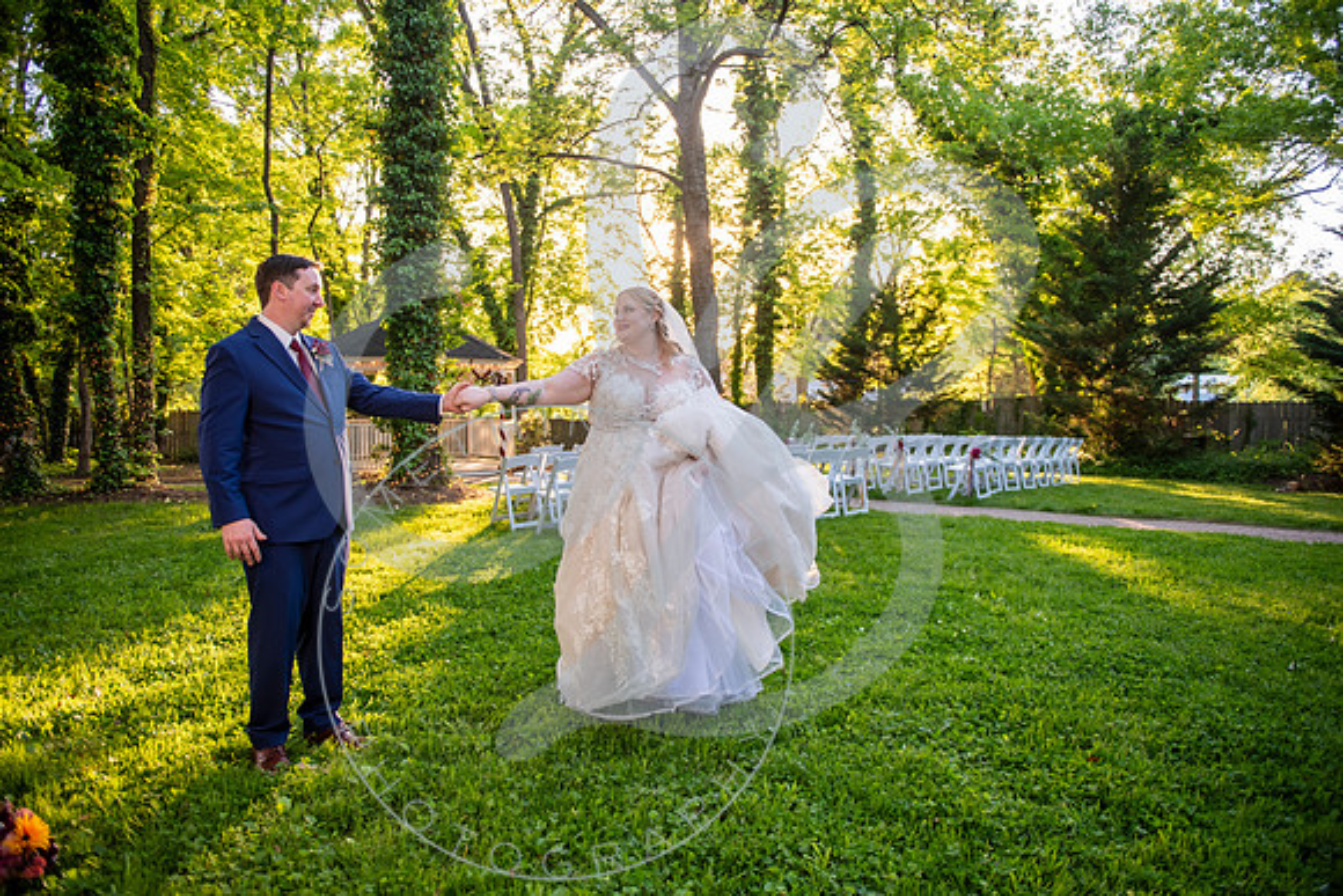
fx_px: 896
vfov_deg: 53.2
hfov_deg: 73.7
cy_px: 448
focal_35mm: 24
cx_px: 672
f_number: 2.8
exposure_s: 1/200
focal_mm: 24
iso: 160
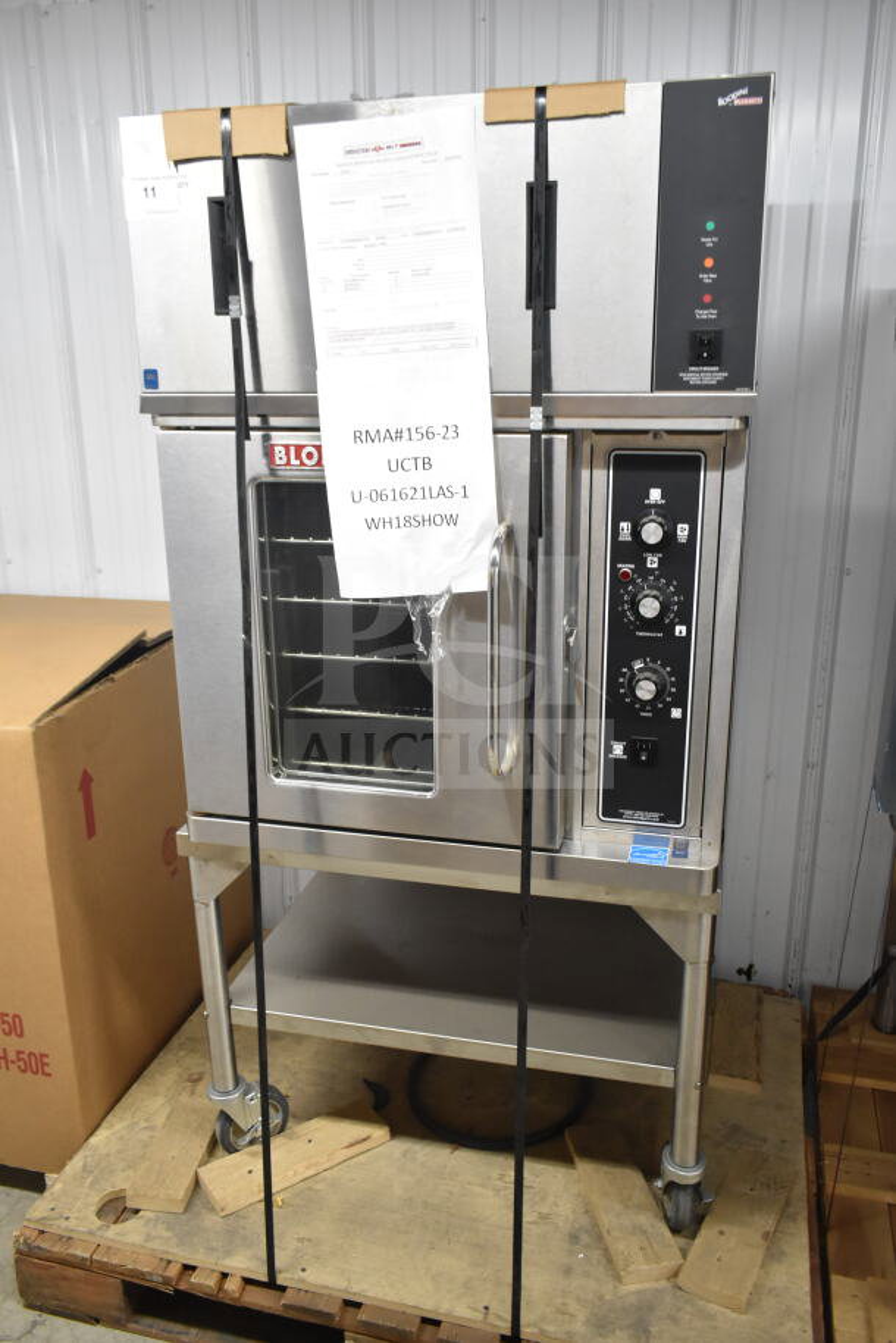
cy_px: 672
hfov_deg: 43.6
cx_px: 448
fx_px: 1119
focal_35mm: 30
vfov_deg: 61.9
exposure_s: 1/100
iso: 1600
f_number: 5
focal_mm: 20
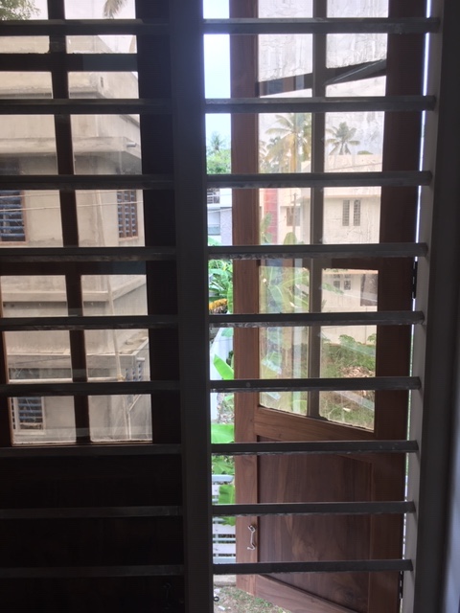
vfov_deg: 61.7
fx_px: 514
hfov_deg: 48.2
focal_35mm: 29
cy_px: 306
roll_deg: +1.1
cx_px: 230
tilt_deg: -10.0
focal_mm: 4.15
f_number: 2.2
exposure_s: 1/100
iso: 25
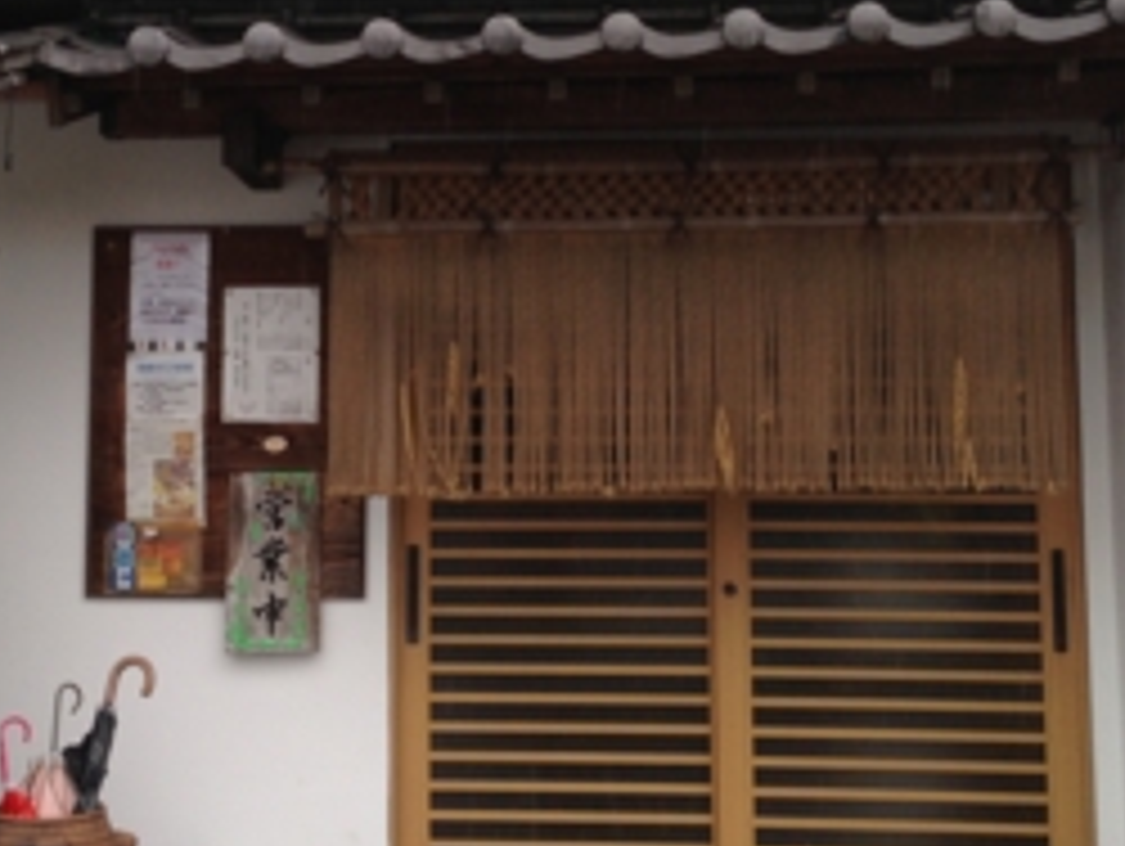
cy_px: 295
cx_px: 387
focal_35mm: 66
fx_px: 2147
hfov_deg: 29.2
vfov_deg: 22.2
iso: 50
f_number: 2.4
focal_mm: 4.13
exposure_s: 1/257
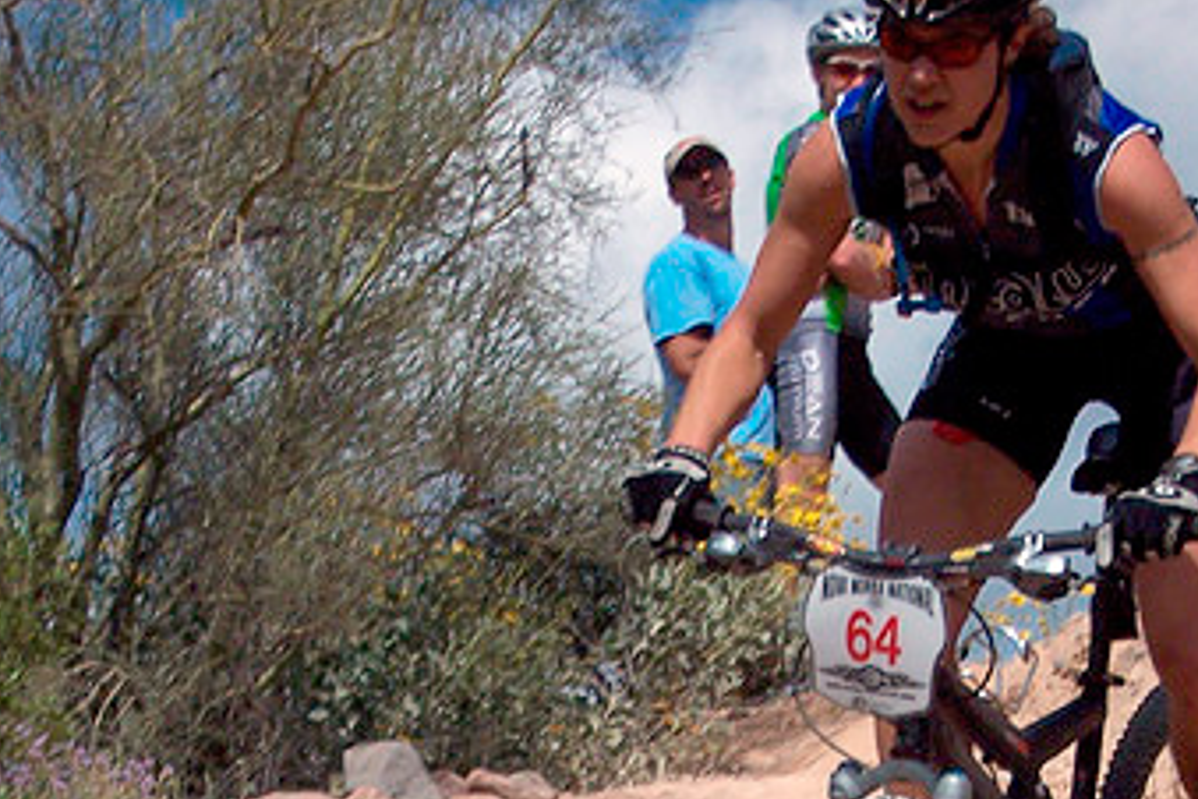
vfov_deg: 6.9
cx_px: 767
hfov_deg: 10.3
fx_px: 6622
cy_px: 965
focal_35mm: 199
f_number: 6.7
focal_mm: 18
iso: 80
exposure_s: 1/1000
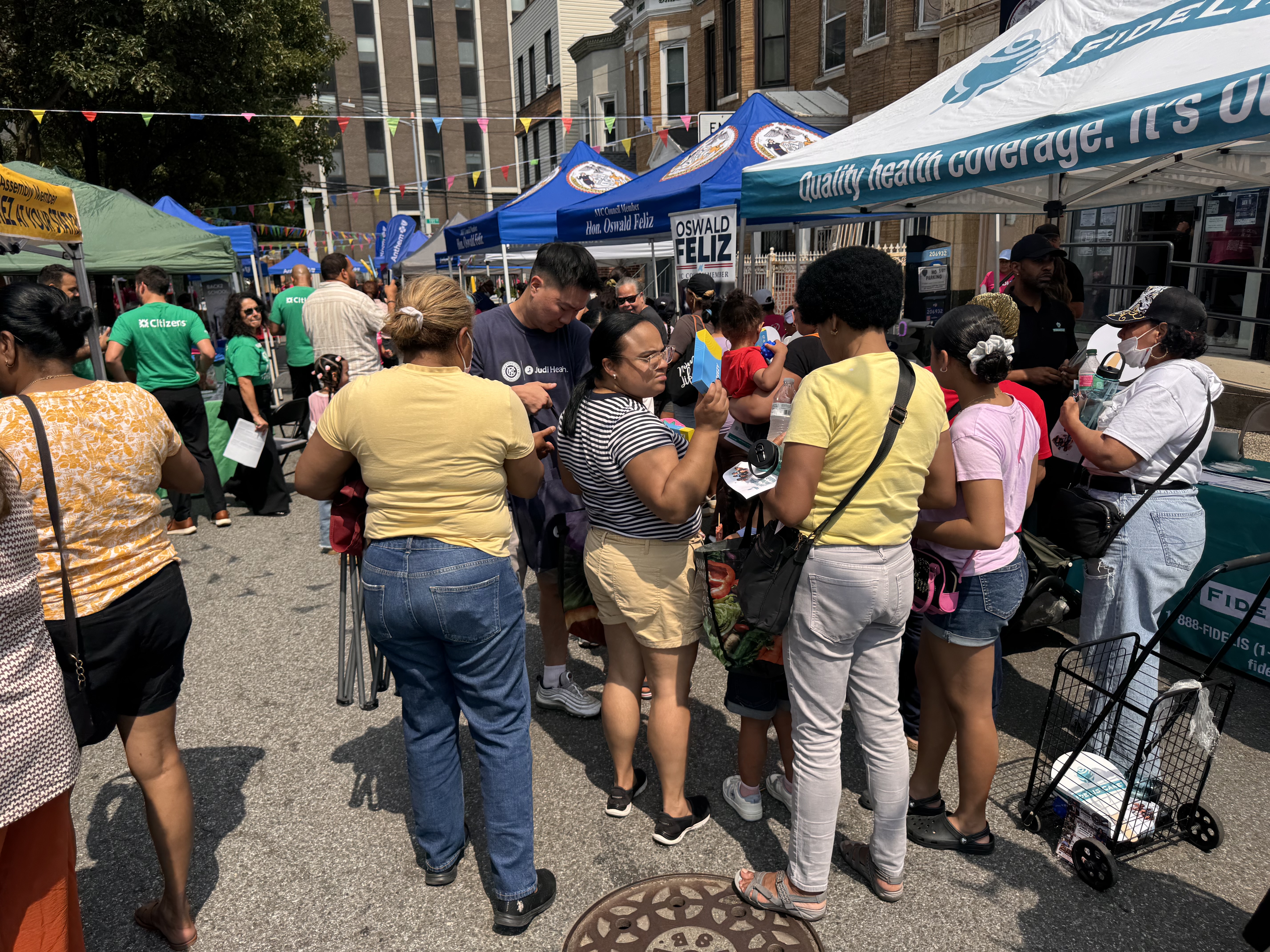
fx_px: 881
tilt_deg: -12.3
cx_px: 635
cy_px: 476
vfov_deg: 56.8
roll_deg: +0.7
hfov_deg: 71.6
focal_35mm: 24
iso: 80
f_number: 1.78
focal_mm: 6.76
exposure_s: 1/4950
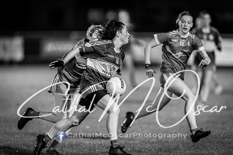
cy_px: 78
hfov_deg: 5.1
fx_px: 2602
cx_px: 116
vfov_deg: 3.4
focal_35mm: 402
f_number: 2.8
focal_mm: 400
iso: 5000
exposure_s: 1/500
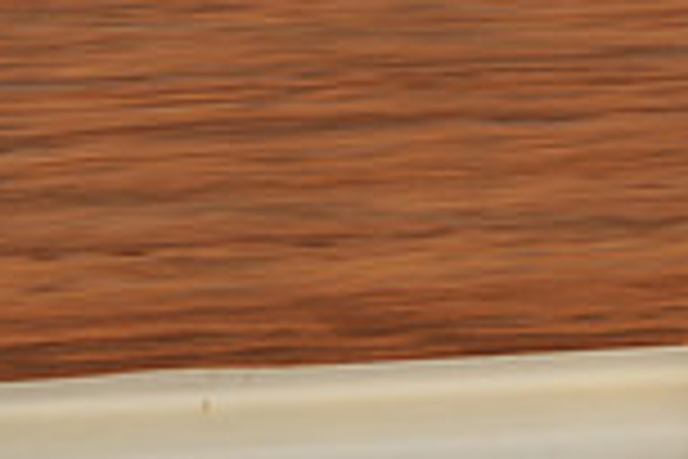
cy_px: -400
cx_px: 958
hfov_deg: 5.1
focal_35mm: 399
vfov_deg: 3.4
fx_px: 7625
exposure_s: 1/320
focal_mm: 105
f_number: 8
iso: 500
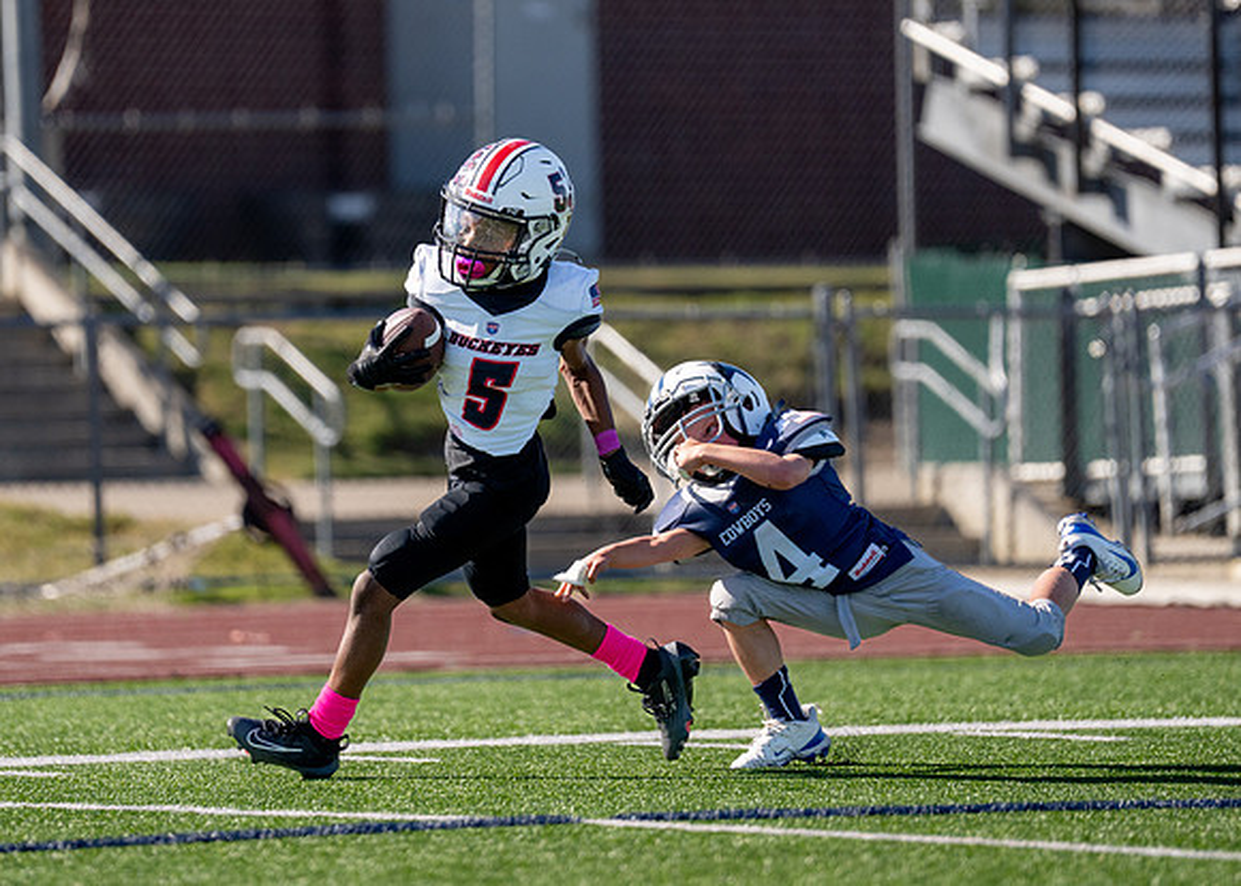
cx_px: 503
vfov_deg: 5.3
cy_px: 329
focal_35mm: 274
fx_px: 9648
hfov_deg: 7.4
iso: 320
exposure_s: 1/8000
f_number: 2.8
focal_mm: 200
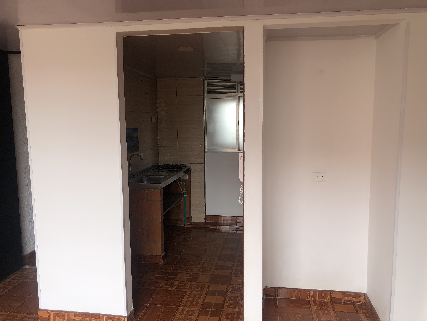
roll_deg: +0.6
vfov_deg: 49.7
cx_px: 214
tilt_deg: -8.2
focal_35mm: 28
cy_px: 160
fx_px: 345
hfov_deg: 63.4
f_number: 1.8
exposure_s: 1/120
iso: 32
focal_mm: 3.99
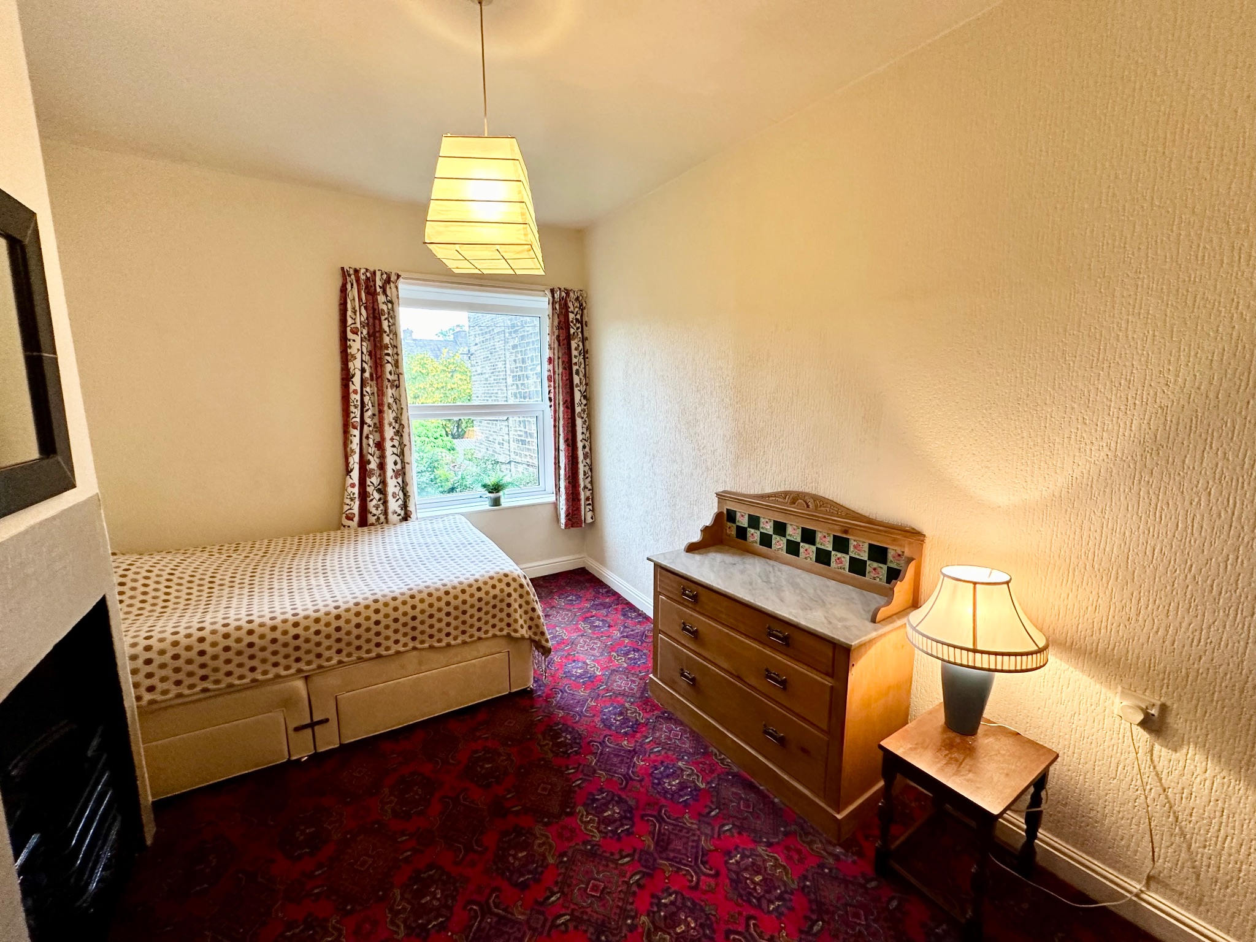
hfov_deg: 102.1
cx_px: 628
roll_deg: +1.4
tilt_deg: -10.8
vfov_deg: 85.7
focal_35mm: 14
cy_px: 471
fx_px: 508
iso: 250
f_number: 2.2
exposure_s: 1/100
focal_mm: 2.22
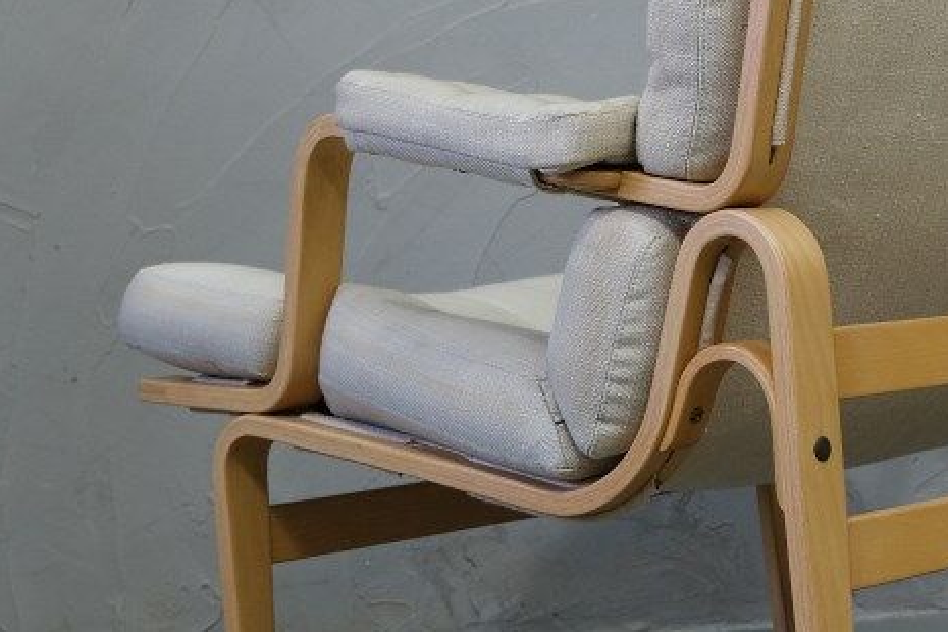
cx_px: 820
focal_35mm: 82
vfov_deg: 16.6
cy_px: 161
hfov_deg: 24.2
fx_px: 2159
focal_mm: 20.2
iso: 640
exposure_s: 1/28
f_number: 4
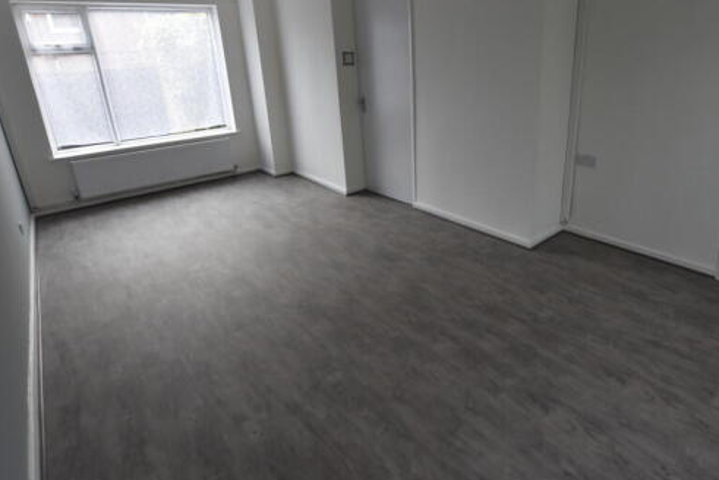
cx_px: 405
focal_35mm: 20
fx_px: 400
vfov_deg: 61.4
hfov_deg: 83.5
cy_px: 190
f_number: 4.5
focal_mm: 10
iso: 100
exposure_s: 1/80
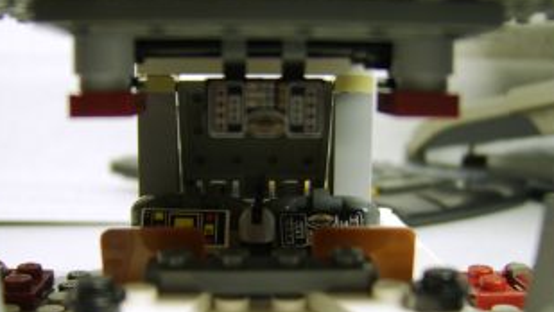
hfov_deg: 48.3
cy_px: 192
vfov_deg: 28.3
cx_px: 265
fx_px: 617
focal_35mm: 42
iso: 71
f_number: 2.7
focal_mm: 8.13
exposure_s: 1/3
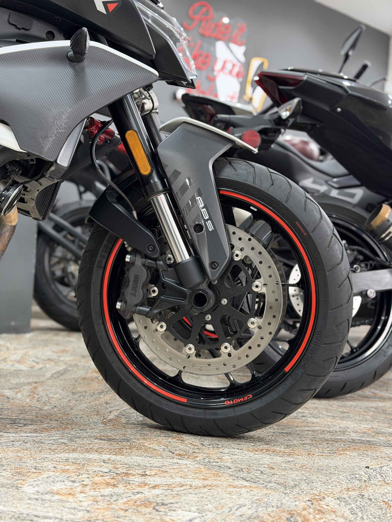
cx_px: 196
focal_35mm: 48
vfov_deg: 39.7
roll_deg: -4.3
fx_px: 725
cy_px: 261
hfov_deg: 30.3
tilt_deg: -0.6
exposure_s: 1/50
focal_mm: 6.76
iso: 250
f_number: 1.78
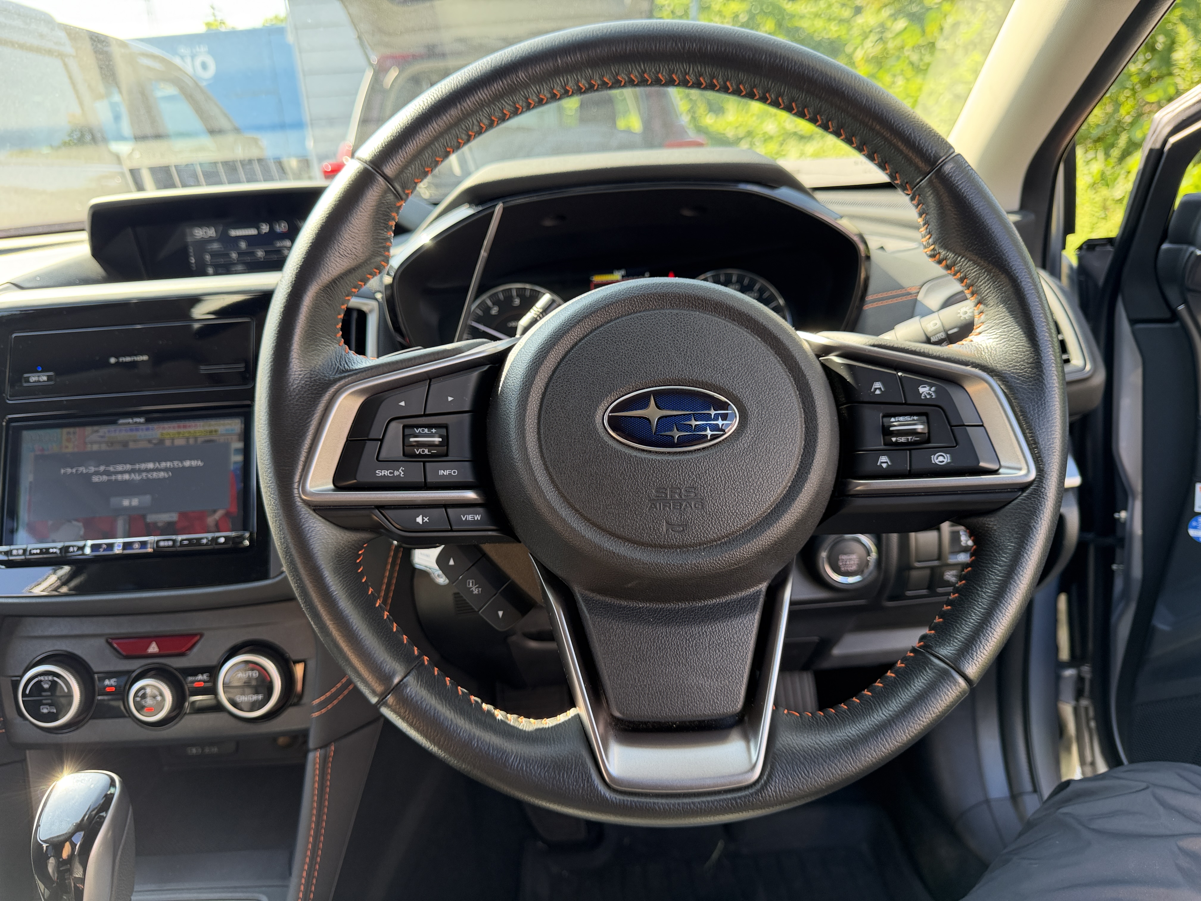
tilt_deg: -18.9
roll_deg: +3.0
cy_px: 450
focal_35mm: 24
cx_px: 600
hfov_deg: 71.6
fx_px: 833
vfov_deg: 56.8
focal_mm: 6.76
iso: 80
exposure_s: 1/176
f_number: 1.78
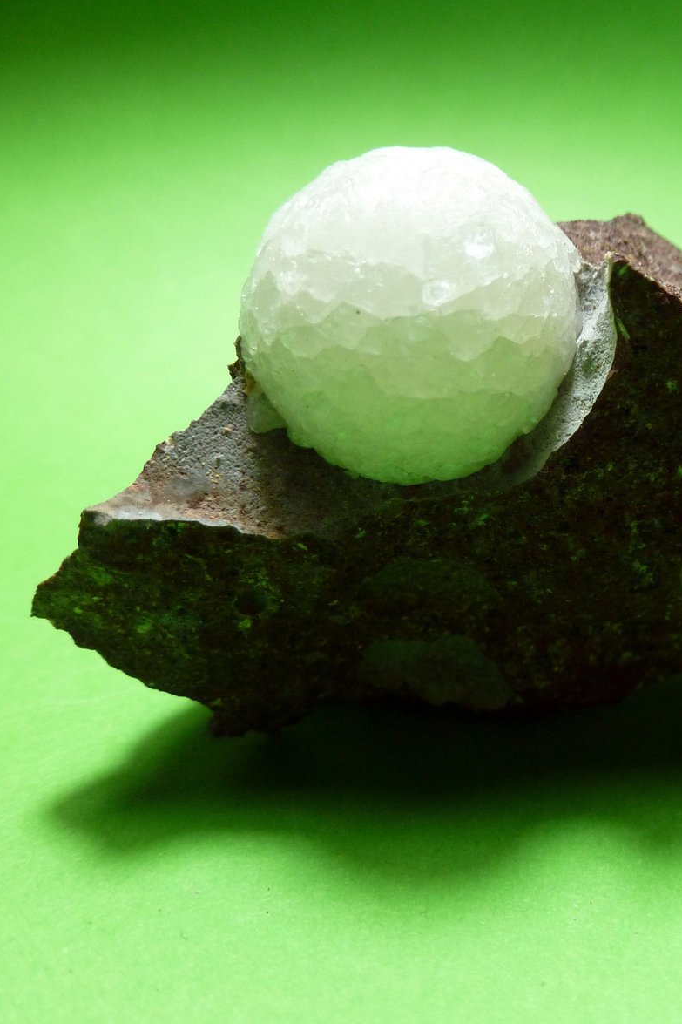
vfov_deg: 55.8
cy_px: 508
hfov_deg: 36.5
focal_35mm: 34
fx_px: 966
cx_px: 610
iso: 200
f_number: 3.3
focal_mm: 4.3
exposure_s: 1/60
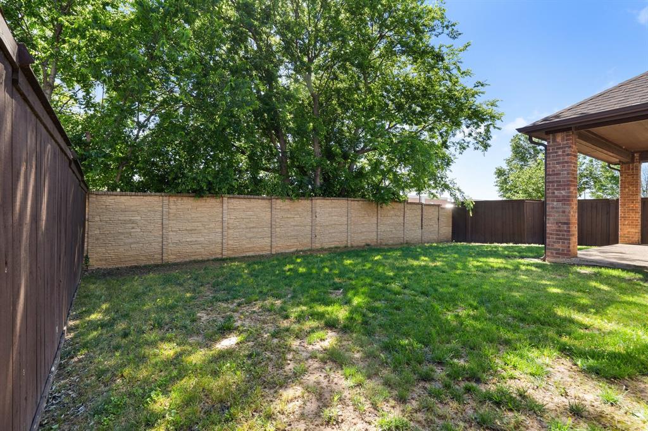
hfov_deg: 96.8
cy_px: 216
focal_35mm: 16
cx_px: 324
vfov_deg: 73.7
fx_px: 288
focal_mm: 16
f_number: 8
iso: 500
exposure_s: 1/160
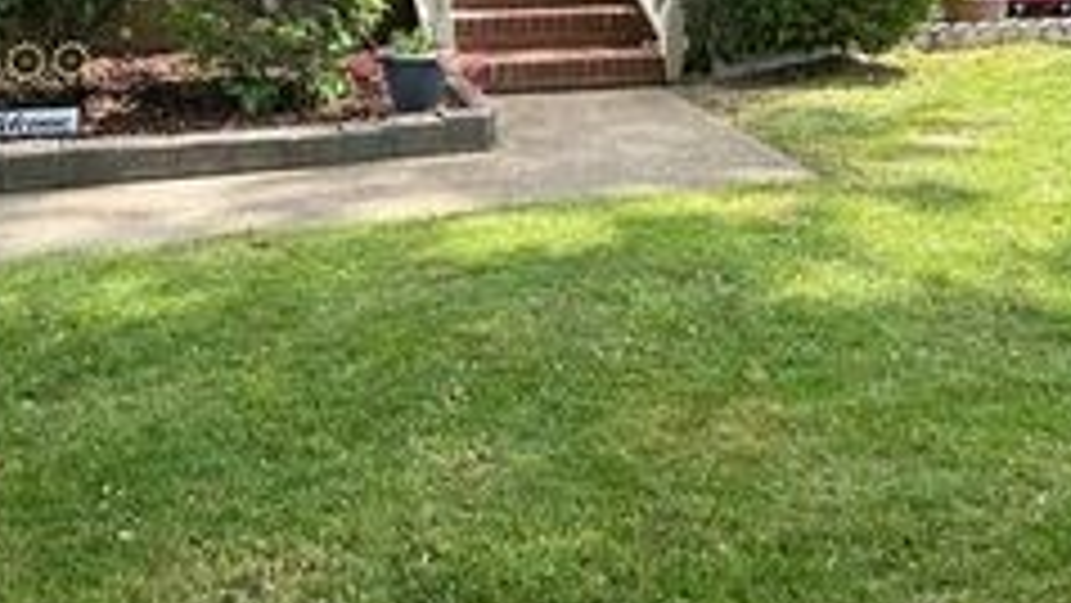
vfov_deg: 20.3
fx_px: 1562
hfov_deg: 37.8
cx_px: 554
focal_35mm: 55
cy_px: -142
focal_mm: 6.86
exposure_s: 1/587
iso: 80
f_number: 1.78
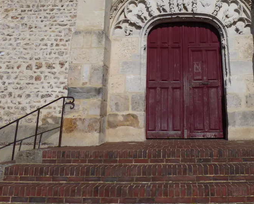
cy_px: -21
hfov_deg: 39.1
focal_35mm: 47
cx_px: 169
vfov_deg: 29.0
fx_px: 353
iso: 80
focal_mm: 4.3
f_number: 4
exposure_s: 1/1600
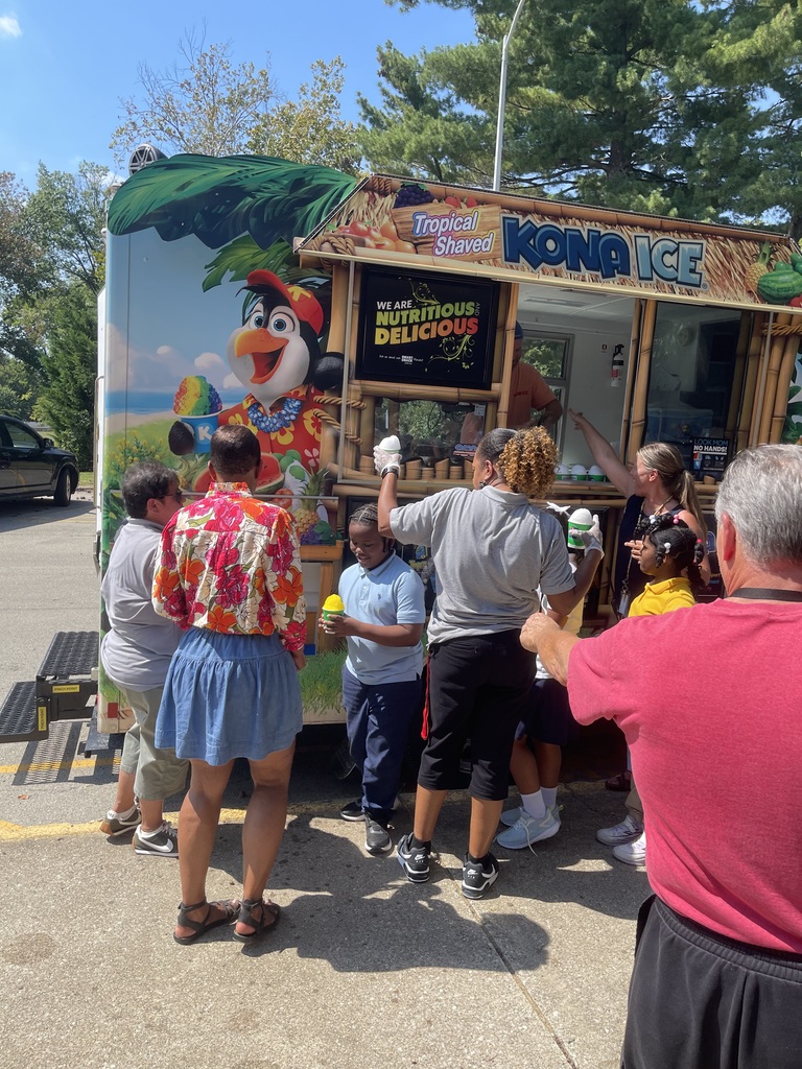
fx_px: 772
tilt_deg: -7.0
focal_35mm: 25
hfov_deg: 54.9
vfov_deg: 69.4
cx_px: 401
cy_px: 534
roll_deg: -2.1
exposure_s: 1/1353
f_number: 1.6
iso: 32
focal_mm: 5.1
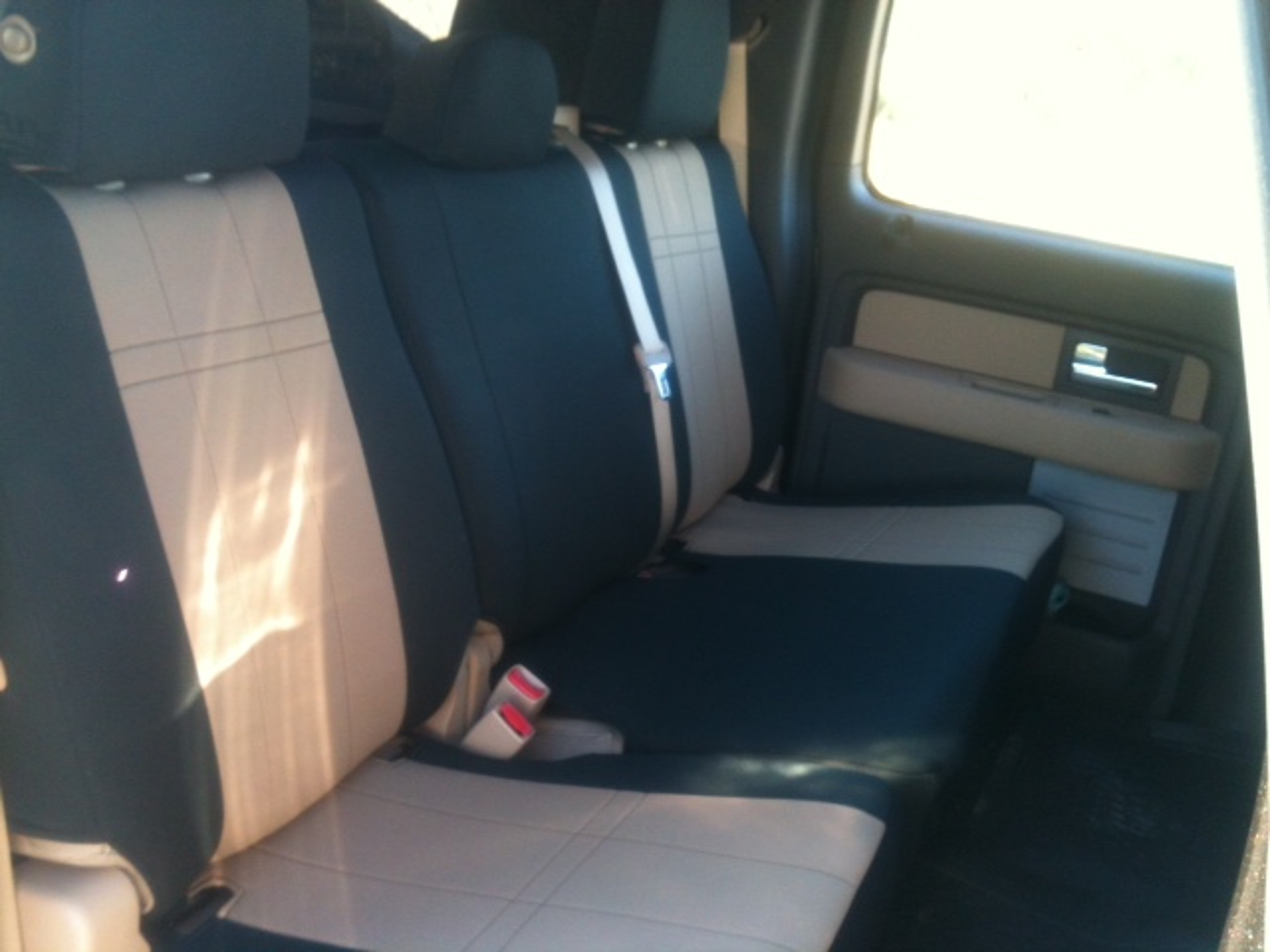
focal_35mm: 35
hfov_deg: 52.6
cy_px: 476
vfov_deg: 40.7
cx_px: 635
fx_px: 1284
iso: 64
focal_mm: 3.85
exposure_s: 1/30
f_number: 2.8
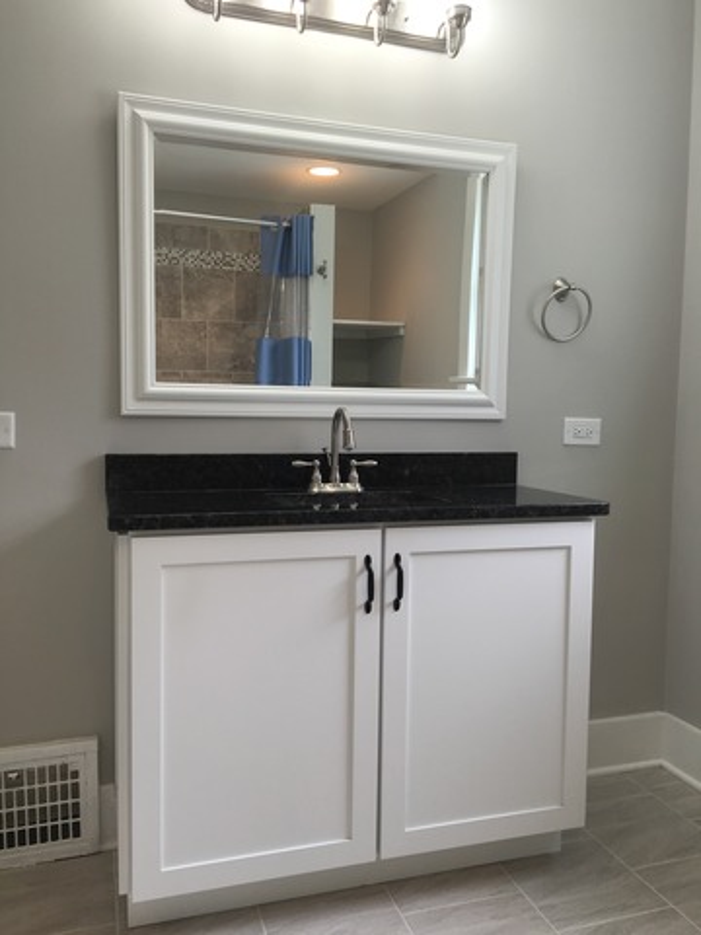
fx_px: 783
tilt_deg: -4.5
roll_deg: +0.3
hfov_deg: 48.2
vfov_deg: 61.7
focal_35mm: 29
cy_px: 468
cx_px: 350
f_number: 2.2
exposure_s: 1/35
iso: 25
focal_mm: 4.15
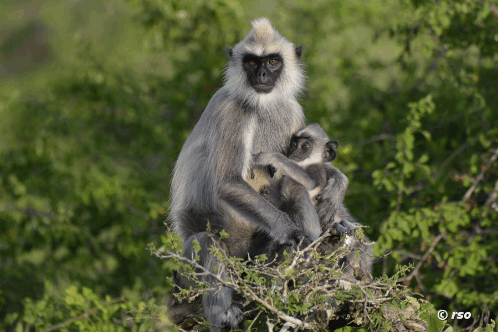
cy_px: 166
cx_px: 249
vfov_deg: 1.8
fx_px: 10378
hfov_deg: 2.7
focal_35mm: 750
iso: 250
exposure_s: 1/250
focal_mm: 500
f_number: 6.3
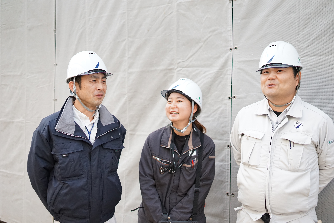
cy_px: 112
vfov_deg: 27.0
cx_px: 167
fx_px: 464
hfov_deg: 39.6
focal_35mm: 50
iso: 3200
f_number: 2.2
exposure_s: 1/8000
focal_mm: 50
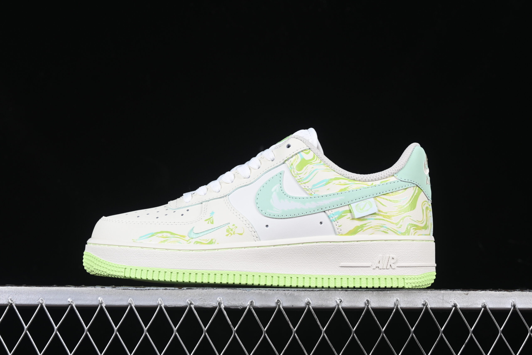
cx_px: 266
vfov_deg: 18.2
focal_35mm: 75
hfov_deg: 27.0
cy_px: 178
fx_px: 1108
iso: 160
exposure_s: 1/80
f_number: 8
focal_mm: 50
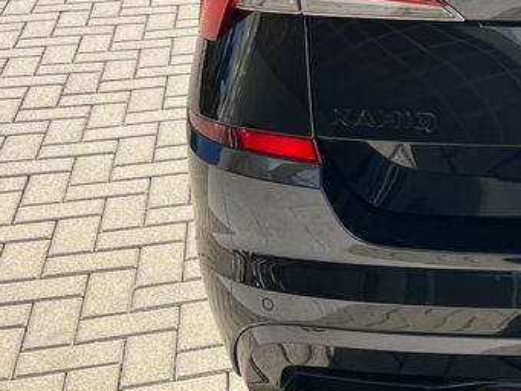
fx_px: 1174
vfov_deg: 18.4
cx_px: 723
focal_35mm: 78
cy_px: -3
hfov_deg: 21.9
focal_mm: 5.1
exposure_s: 1/1339
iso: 50
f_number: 1.6
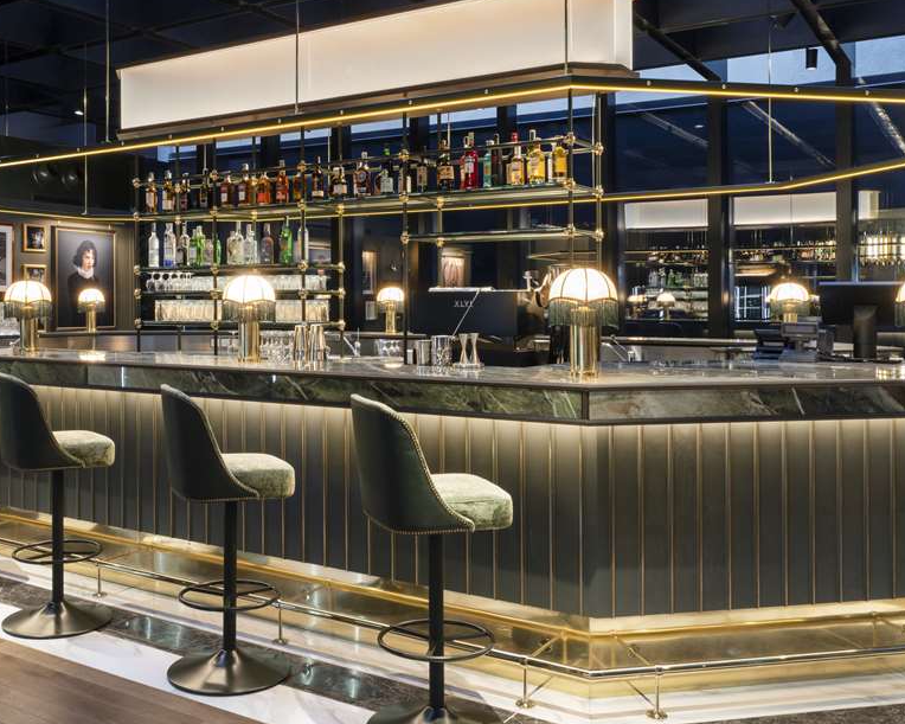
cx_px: 359
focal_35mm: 35
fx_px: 937
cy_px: 312
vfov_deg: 42.1
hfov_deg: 51.2
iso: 200
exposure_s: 2
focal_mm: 19
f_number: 16
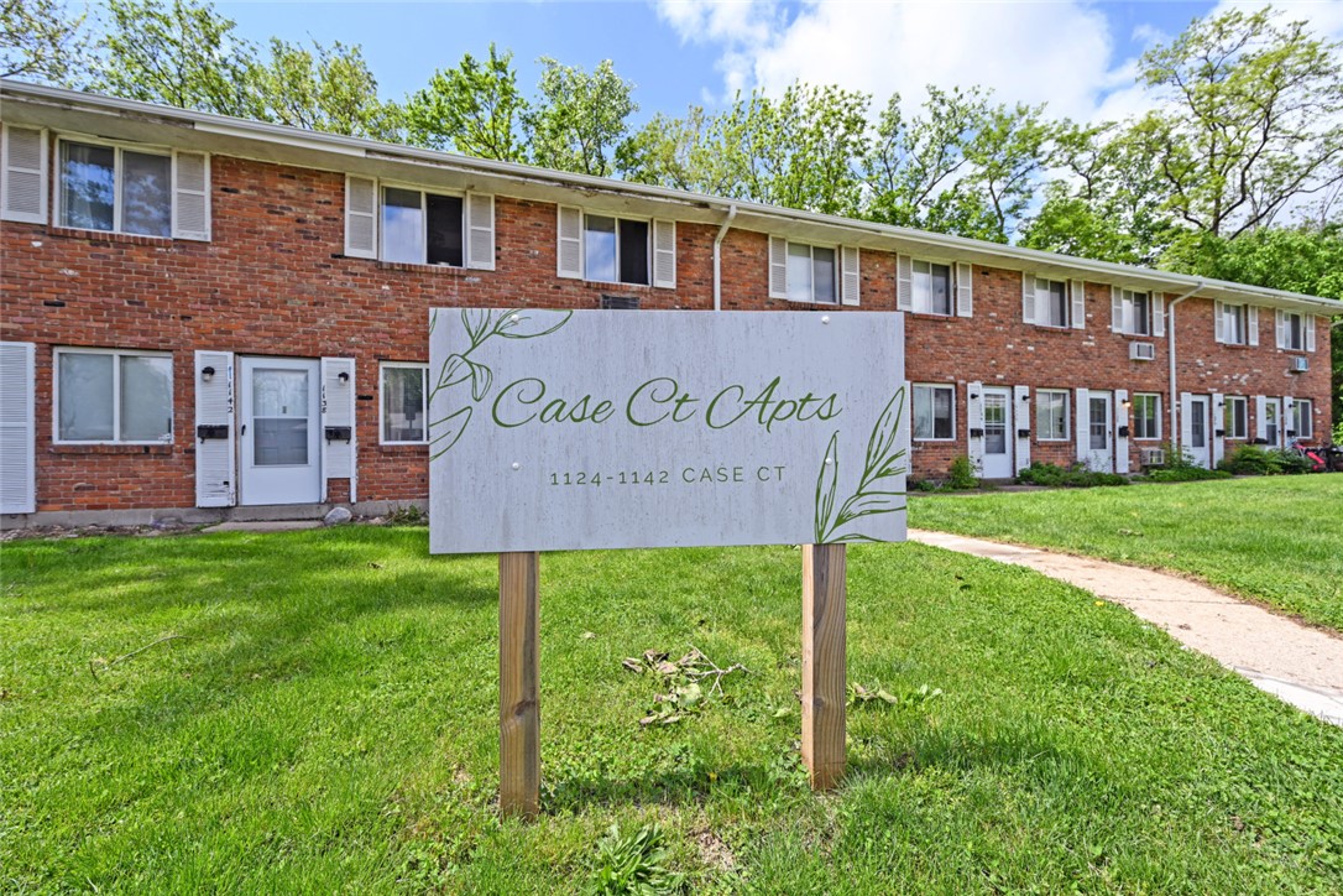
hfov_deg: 104.3
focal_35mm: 14
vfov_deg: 81.2
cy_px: 448
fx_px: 522
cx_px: 672
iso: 100
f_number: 6.3
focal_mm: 14
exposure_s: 1/320
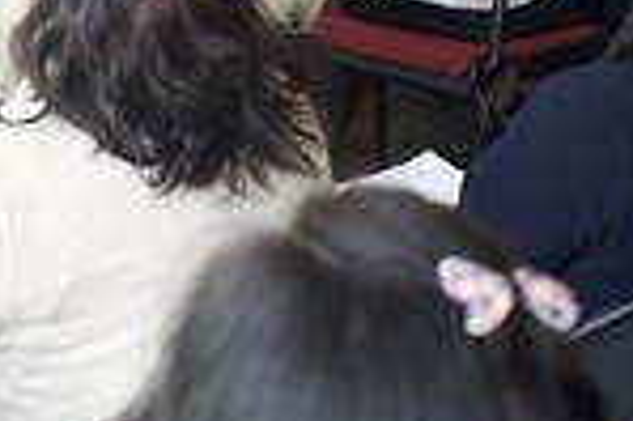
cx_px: -340
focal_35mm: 152
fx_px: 2670
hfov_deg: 12.8
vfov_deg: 8.8
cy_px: -155
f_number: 4
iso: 2000
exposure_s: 1/160
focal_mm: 39
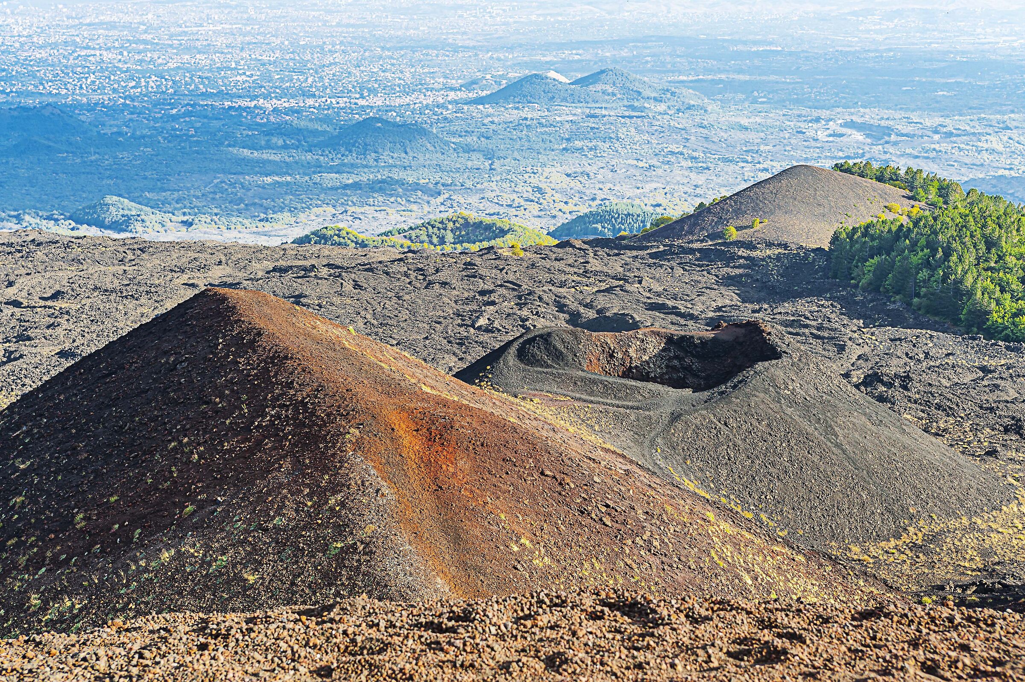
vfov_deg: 19.4
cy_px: 341
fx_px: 1992
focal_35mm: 70
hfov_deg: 28.9
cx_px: 512
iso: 250
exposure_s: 1/160
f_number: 8
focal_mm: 70
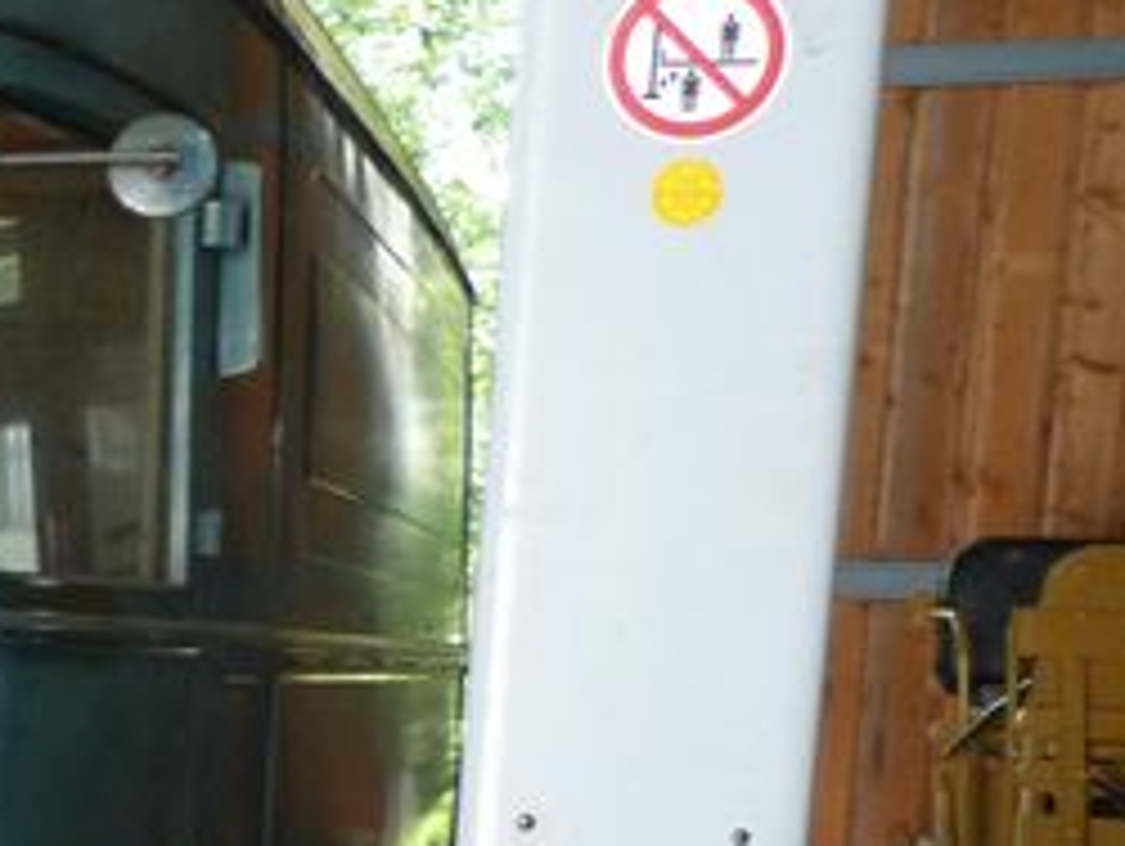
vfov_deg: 17.9
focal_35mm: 80
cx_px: -572
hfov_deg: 20.7
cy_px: 882
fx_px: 2602
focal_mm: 4.5
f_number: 2.8
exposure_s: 1/60
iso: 250
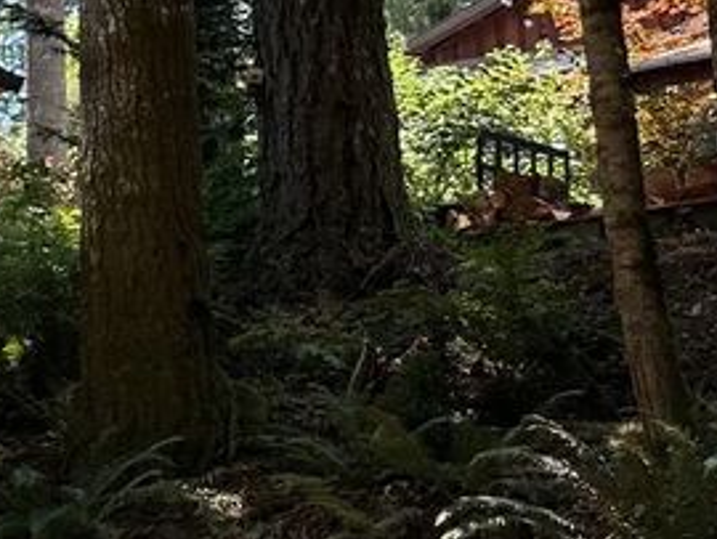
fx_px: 1887
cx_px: -592
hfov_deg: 17.3
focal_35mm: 91
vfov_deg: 16.3
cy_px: 292
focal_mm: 6.86
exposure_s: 1/484
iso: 80
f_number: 1.78
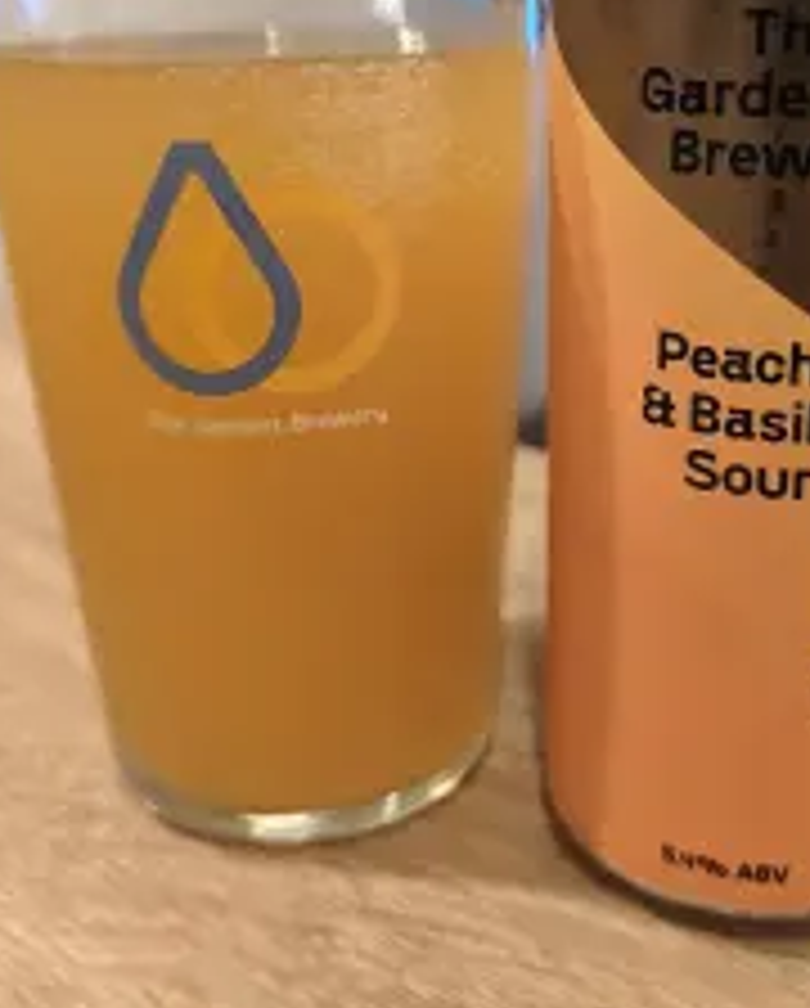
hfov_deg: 37.2
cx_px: 508
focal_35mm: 40
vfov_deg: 45.1
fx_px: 1195
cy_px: 338
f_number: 1.7
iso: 2000
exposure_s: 1/25
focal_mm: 6.06
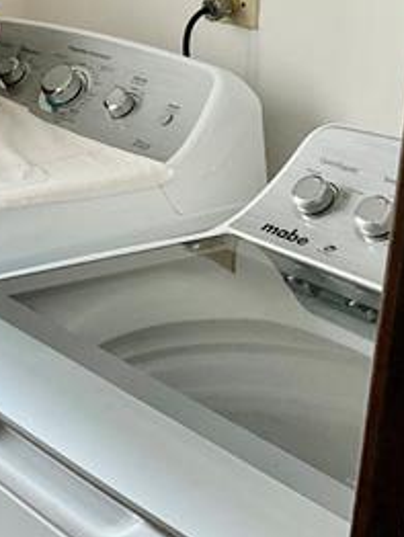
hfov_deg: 16.7
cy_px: 148
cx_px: -64
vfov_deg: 22.8
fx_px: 1321
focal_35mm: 85
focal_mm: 3
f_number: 1.8
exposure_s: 1/60
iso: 160
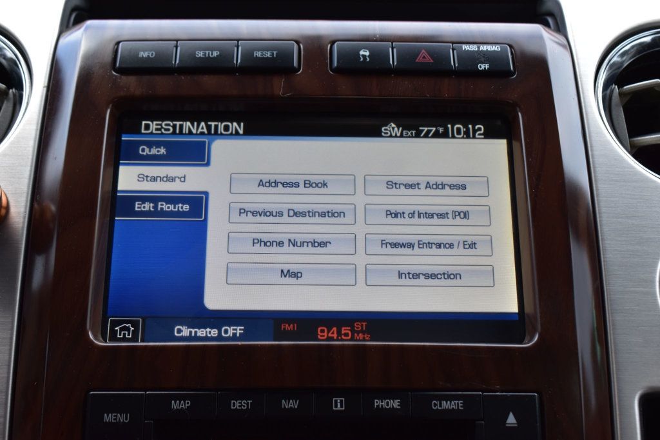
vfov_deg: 25.7
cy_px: 220
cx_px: 330
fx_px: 962
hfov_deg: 37.9
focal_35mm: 52
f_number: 8
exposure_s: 1/60
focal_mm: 35
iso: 400
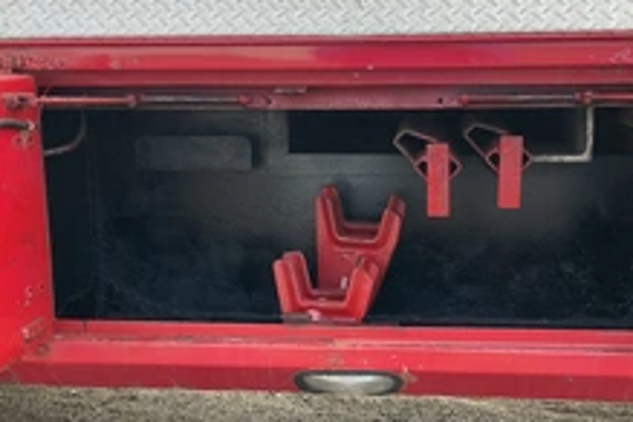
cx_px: 330
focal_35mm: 55
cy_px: 237
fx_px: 967
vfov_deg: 24.6
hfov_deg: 36.2
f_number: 1.8
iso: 32
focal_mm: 3
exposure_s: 1/137
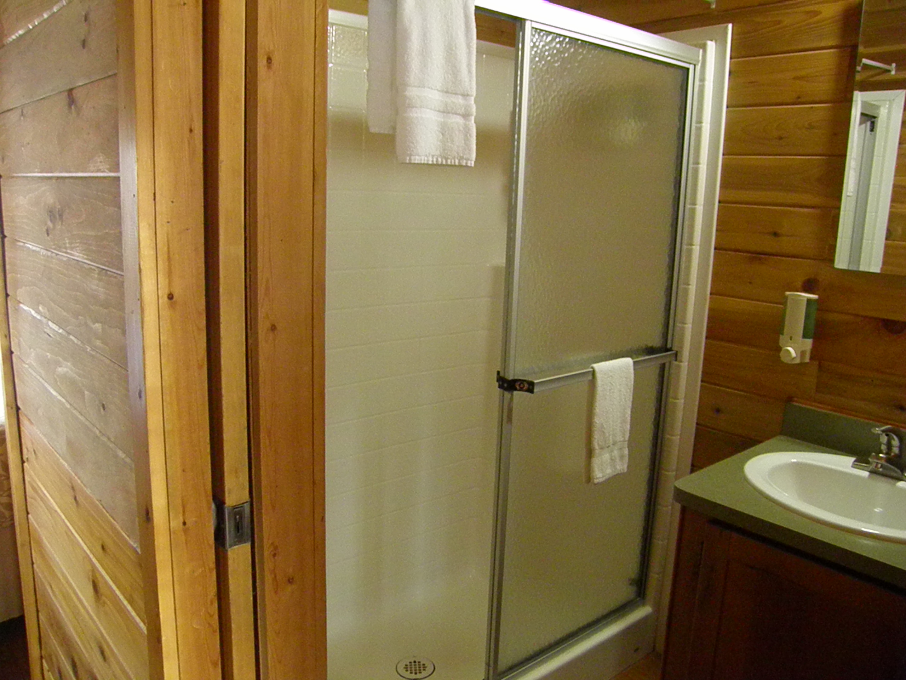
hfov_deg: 63.4
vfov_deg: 49.7
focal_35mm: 28
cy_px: 340
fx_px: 733
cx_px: 453
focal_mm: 4.9
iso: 640
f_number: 2.8
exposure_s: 1/30
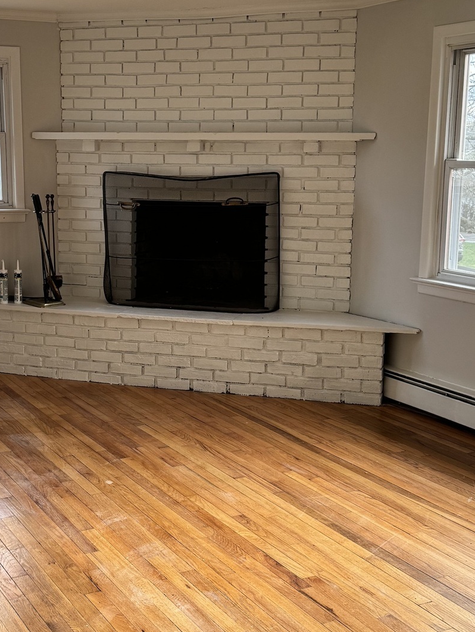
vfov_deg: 36.8
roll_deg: -0.2
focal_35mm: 52
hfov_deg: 27.9
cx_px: 174
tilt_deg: -10.5
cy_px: 319
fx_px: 951
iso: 80
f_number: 1.78
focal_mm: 6.76
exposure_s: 1/121
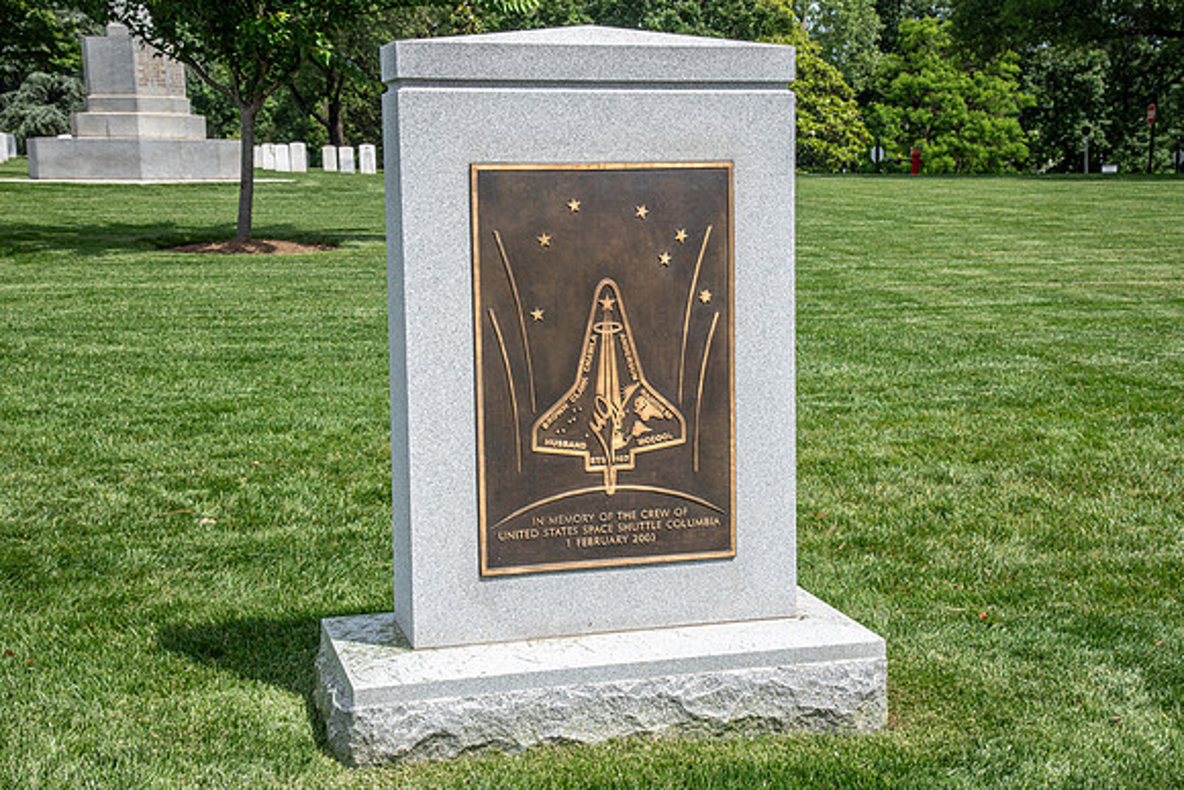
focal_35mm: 50
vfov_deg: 27.0
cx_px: 592
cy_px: 395
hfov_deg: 39.6
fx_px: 1645
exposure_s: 1/125
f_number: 11
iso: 100
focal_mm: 50
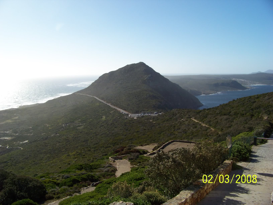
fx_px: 284
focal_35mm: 36
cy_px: 102
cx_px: 136
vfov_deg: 39.7
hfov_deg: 51.4
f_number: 4
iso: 72
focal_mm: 5.85
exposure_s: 1/800
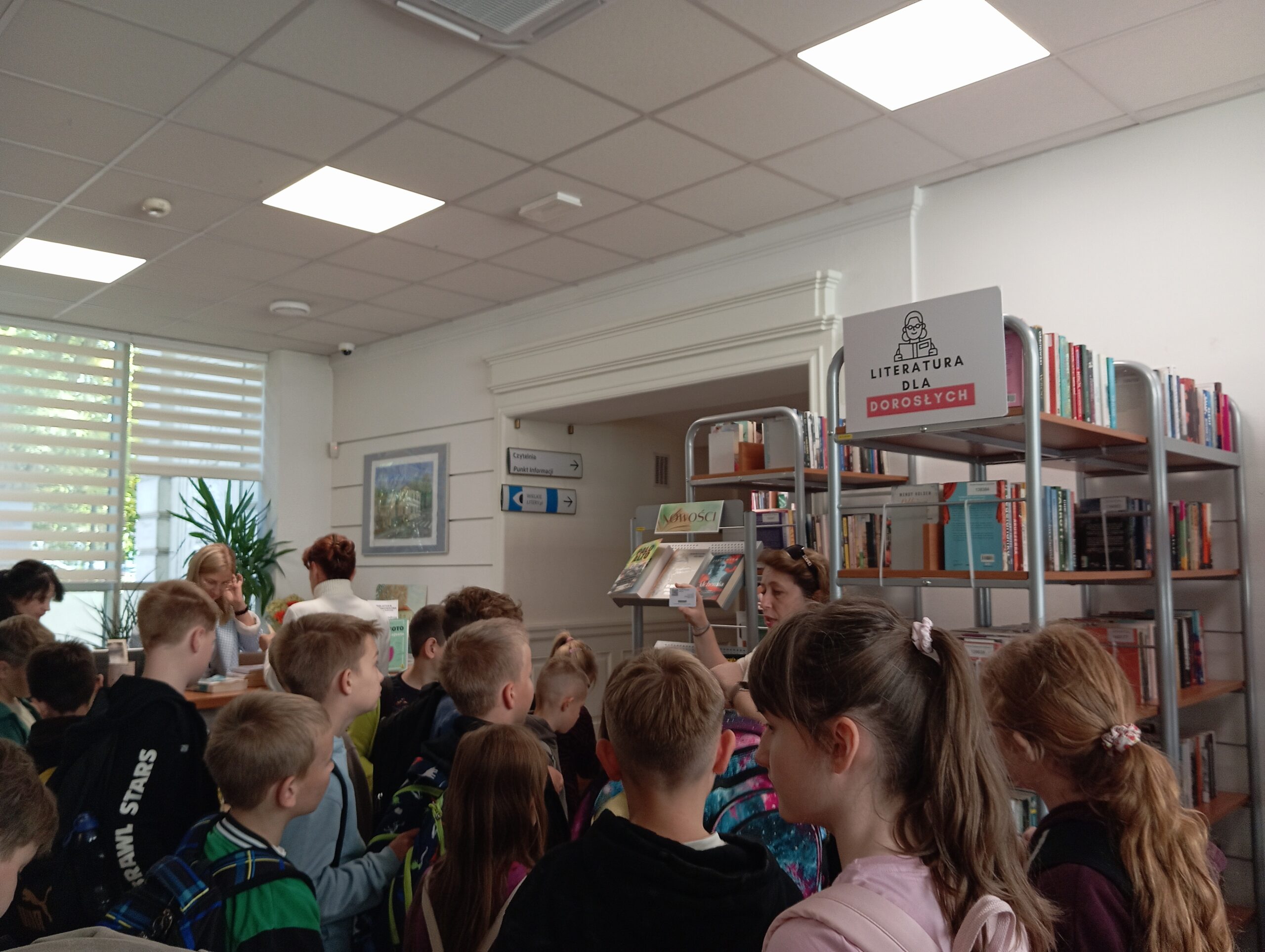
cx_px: 632
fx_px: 1025
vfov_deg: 49.9
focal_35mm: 28
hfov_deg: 63.4
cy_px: 476
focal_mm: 4.22
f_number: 1.8
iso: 204
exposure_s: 1/50
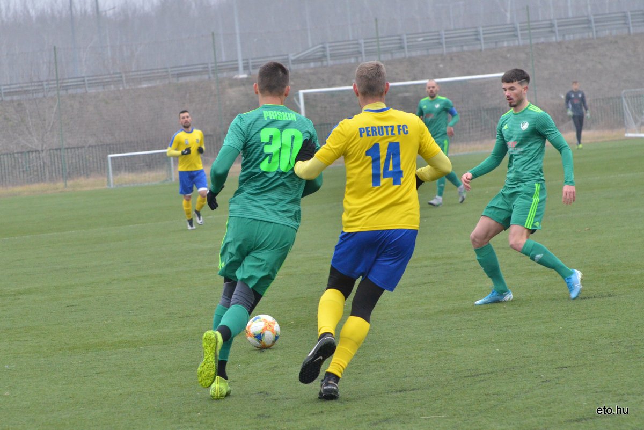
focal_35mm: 150
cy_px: 215
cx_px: 322
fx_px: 2684
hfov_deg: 13.7
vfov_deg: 9.2
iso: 2000
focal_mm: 100
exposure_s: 1/640
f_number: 6.3
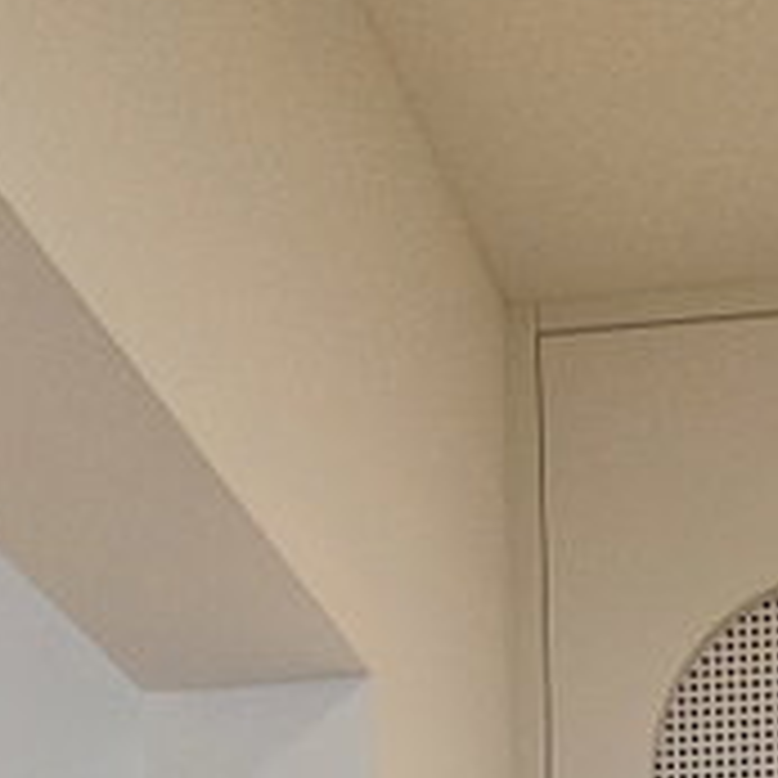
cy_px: 1727
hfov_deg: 26.9
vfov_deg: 16.9
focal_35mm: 53
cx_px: 1025
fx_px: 1348
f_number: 2.2
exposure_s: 1/100
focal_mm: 2.2
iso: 80
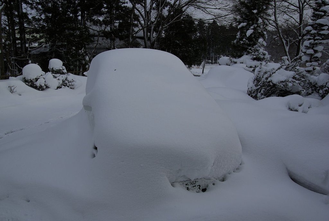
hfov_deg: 67.2
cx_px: 164
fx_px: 247
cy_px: 110
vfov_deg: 48.2
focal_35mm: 27
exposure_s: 1/350
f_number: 8
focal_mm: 18
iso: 100
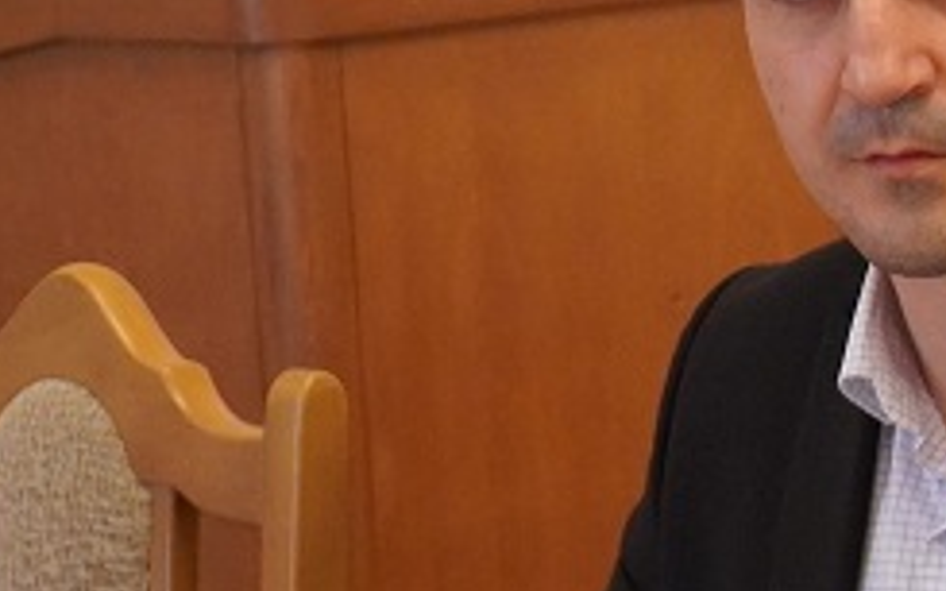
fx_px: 5642
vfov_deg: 6.0
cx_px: 1629
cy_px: 413
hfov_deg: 9.2
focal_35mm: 219
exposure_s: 1/160
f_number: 4
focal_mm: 39
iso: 3200
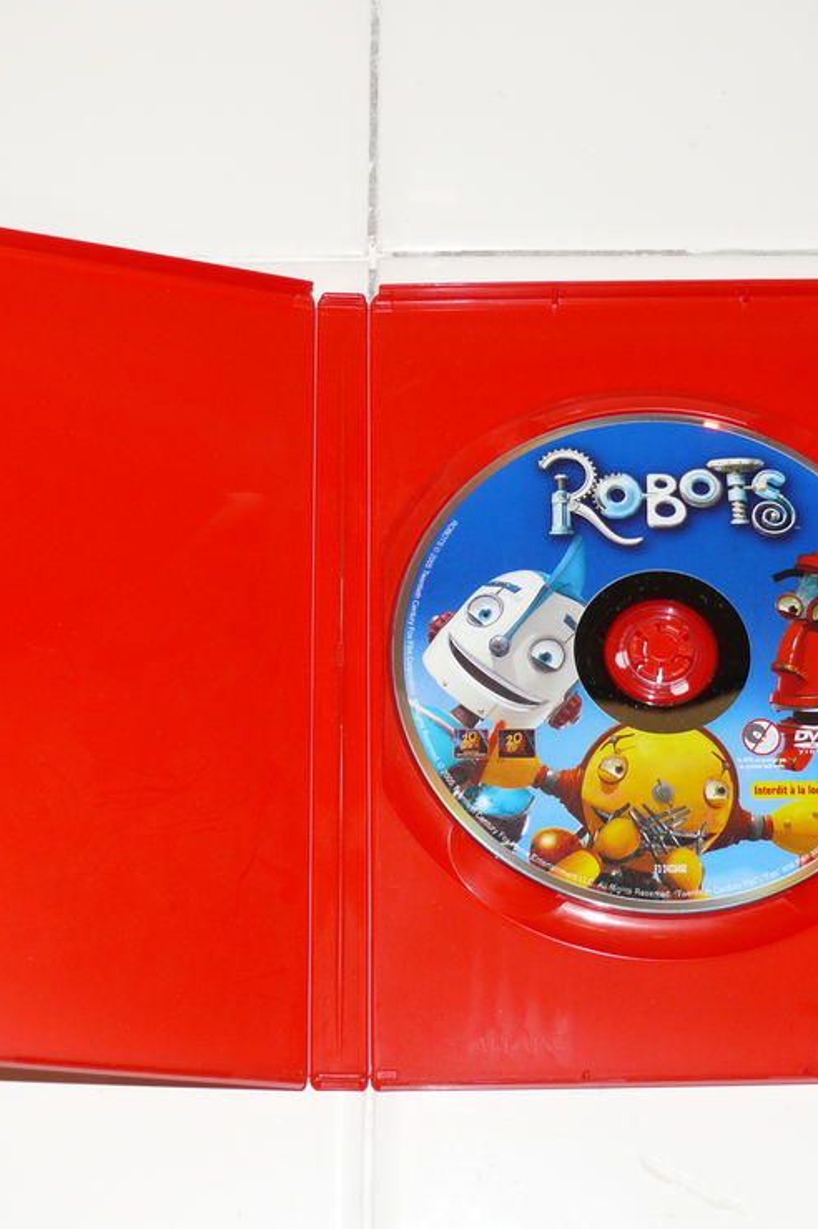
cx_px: 442
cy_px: 607
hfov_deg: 19.7
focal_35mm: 69
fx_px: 2354
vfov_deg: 29.3
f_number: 3.2
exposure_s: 1/30
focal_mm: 9.4
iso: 100
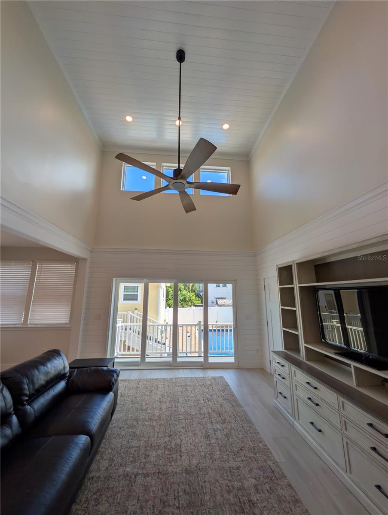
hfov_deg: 94.6
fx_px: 179
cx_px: 194
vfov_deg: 110.5
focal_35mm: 12
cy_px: 258
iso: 50
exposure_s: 1/1042
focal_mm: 2.02
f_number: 1.7
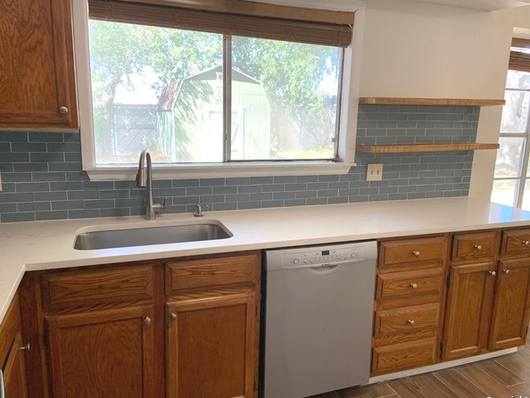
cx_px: 269
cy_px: 201
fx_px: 429
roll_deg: -0.8
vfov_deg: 49.8
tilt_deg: -11.4
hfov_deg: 63.4
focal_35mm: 28
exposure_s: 1/121
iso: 64
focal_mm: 4.25
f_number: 1.8
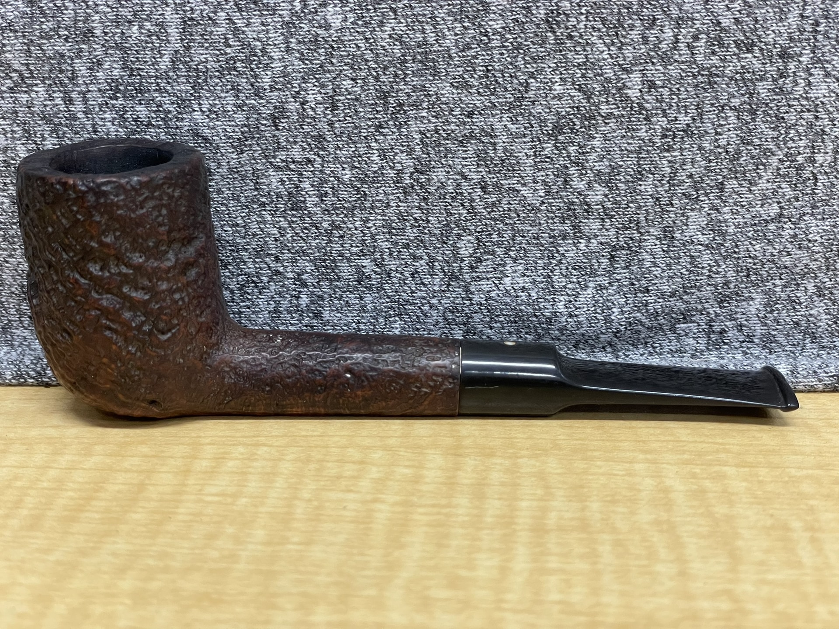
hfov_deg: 36.8
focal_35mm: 52
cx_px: 420
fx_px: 1260
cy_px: 314
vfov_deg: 28.0
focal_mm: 6
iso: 200
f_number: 2
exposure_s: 1/73
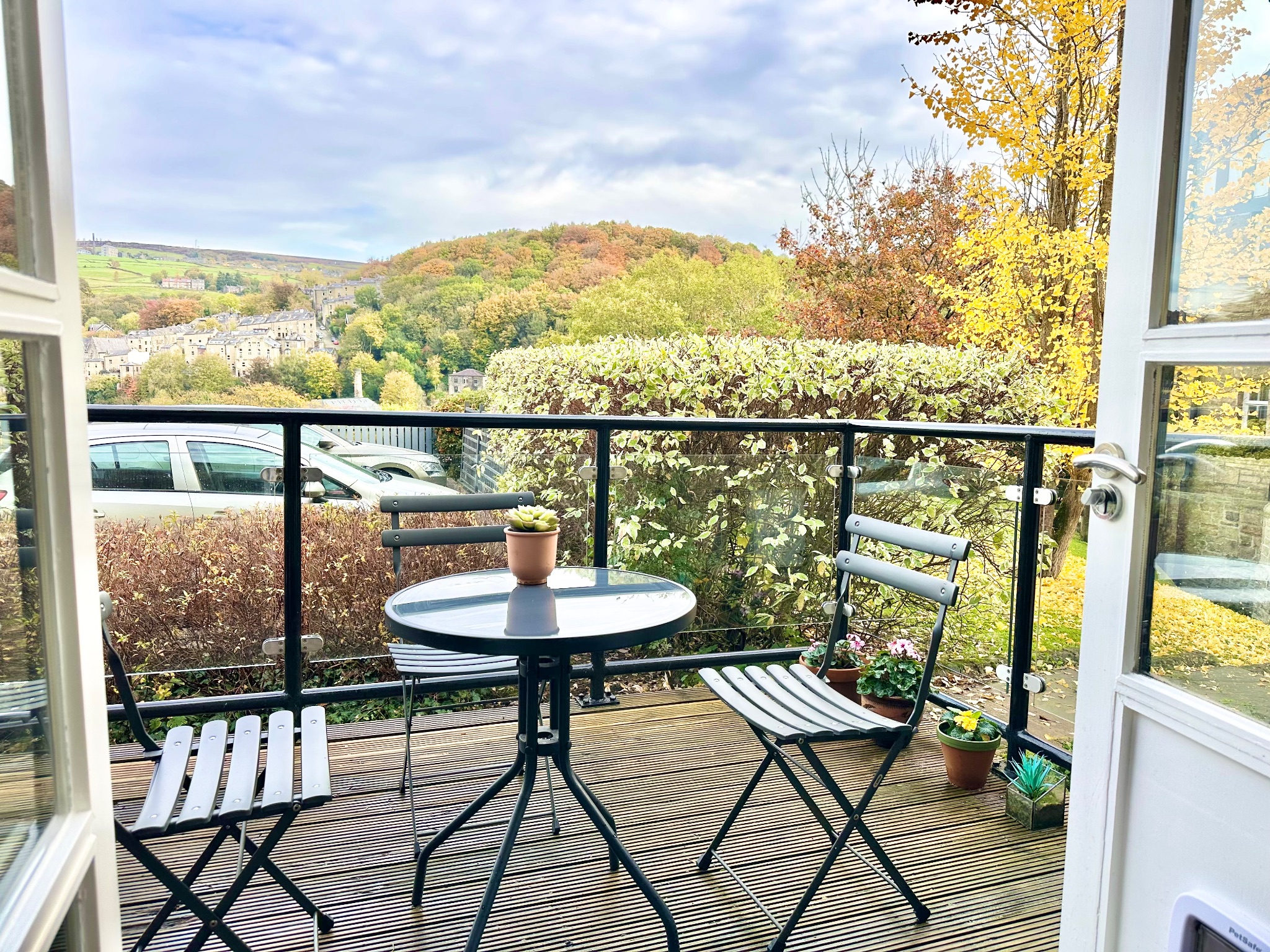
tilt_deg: -7.8
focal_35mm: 24
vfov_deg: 56.8
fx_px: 881
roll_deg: -0.4
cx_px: 635
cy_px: 476
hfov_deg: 71.6
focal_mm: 6.86
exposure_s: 1/729
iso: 80
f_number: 1.78
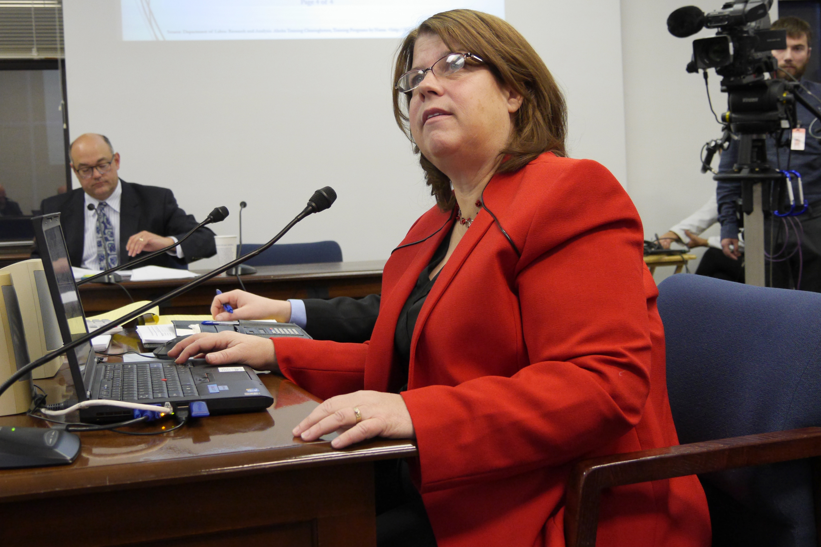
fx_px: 1003
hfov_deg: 44.5
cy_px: 241
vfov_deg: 30.5
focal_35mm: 44
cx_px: 413
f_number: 4
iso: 1600
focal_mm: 21
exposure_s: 1/125
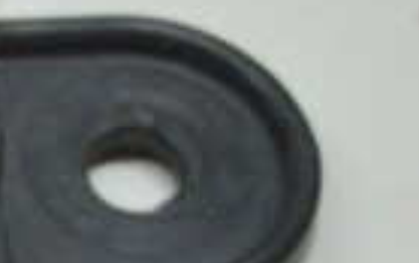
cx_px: -883
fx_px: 4889
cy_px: 286
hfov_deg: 4.7
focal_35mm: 428
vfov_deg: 3.1
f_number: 4.8
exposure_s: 1/40
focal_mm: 38
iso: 400
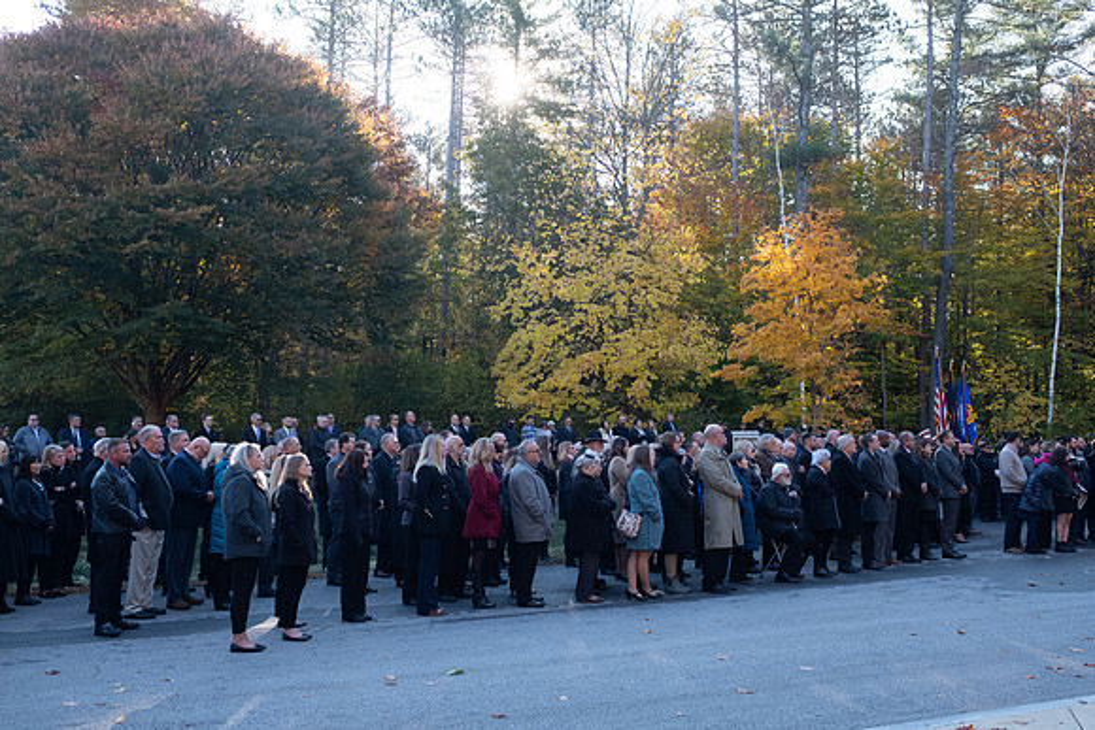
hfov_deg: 54.4
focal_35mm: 35
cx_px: 548
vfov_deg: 37.9
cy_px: 365
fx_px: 1065
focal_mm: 23
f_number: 3.6
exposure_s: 1/640
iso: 800
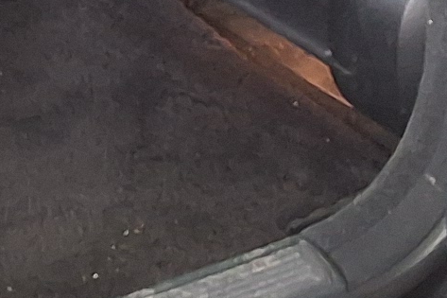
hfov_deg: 9.6
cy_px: -348
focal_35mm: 201
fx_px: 2495
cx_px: -443
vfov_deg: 6.6
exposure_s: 1/40
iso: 125
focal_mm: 2.91
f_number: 1.9
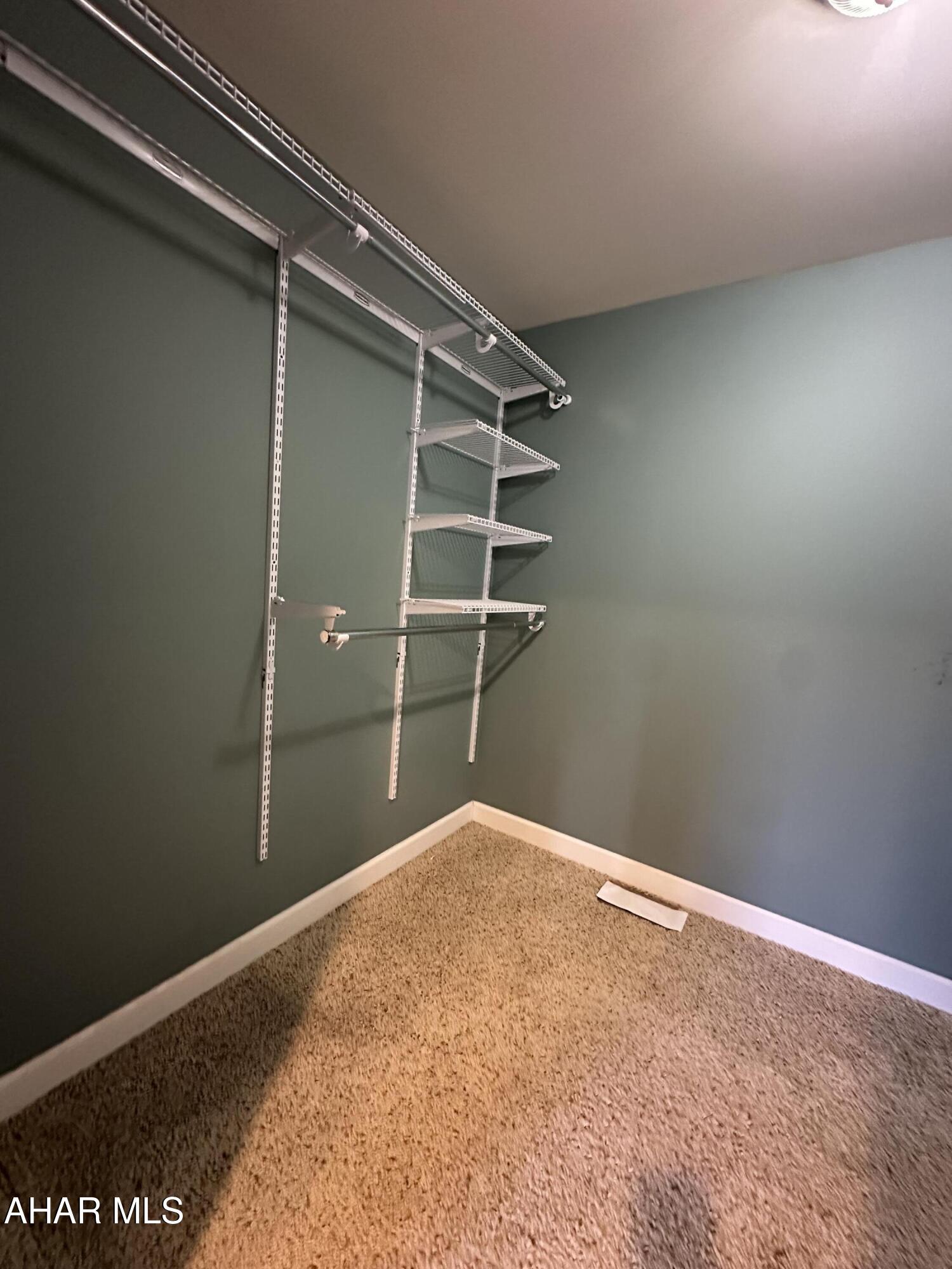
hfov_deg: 85.7
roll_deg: -4.9
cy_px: 634
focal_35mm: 14
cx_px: 476
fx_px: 513
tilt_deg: -6.6
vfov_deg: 102.1
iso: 800
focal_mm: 2.22
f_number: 2.2
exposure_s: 1/40
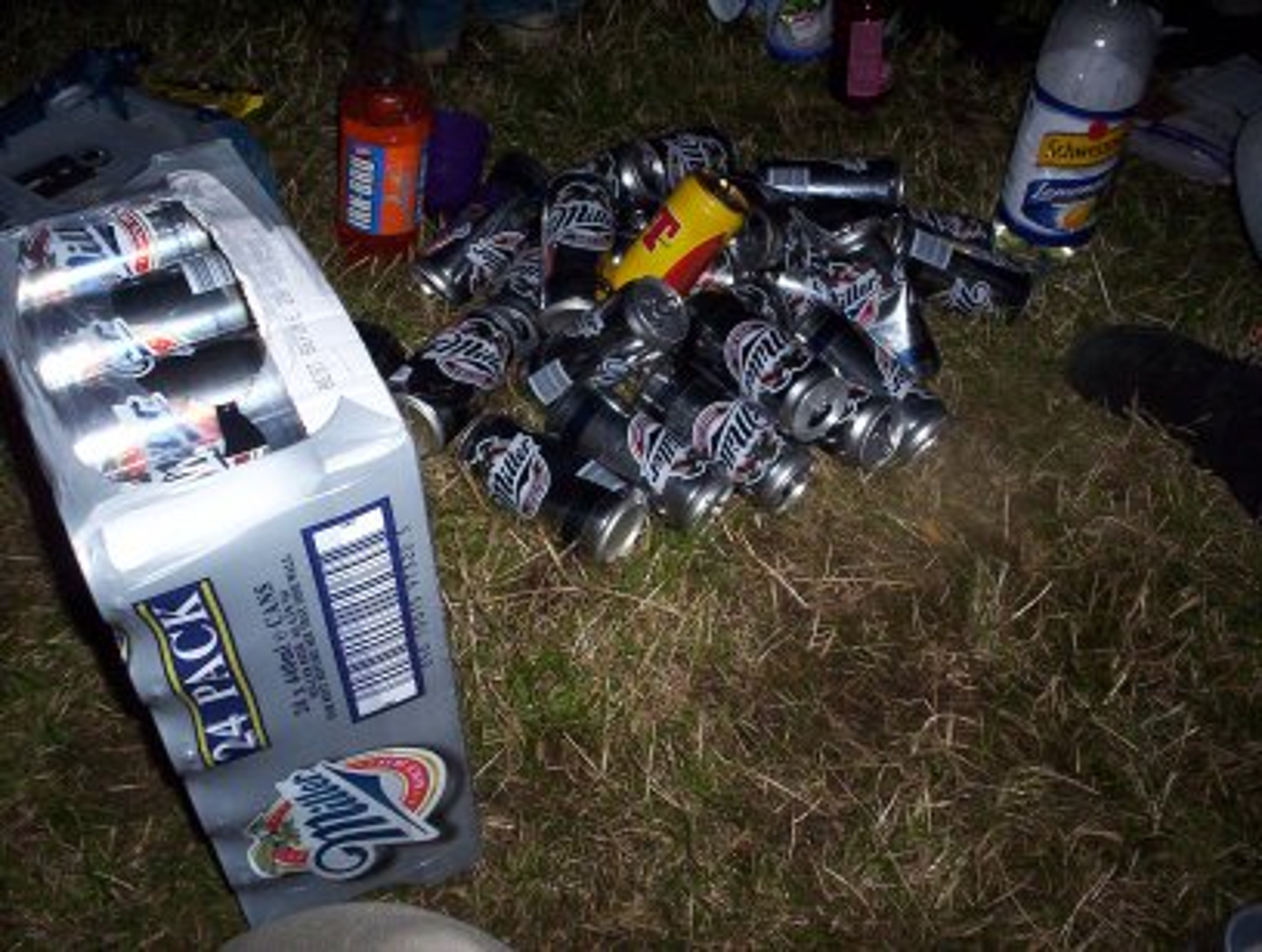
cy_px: 476
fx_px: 1389
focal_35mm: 38
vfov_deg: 37.9
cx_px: 631
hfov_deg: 48.9
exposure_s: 1/60
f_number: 4.5
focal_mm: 4.99
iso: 140
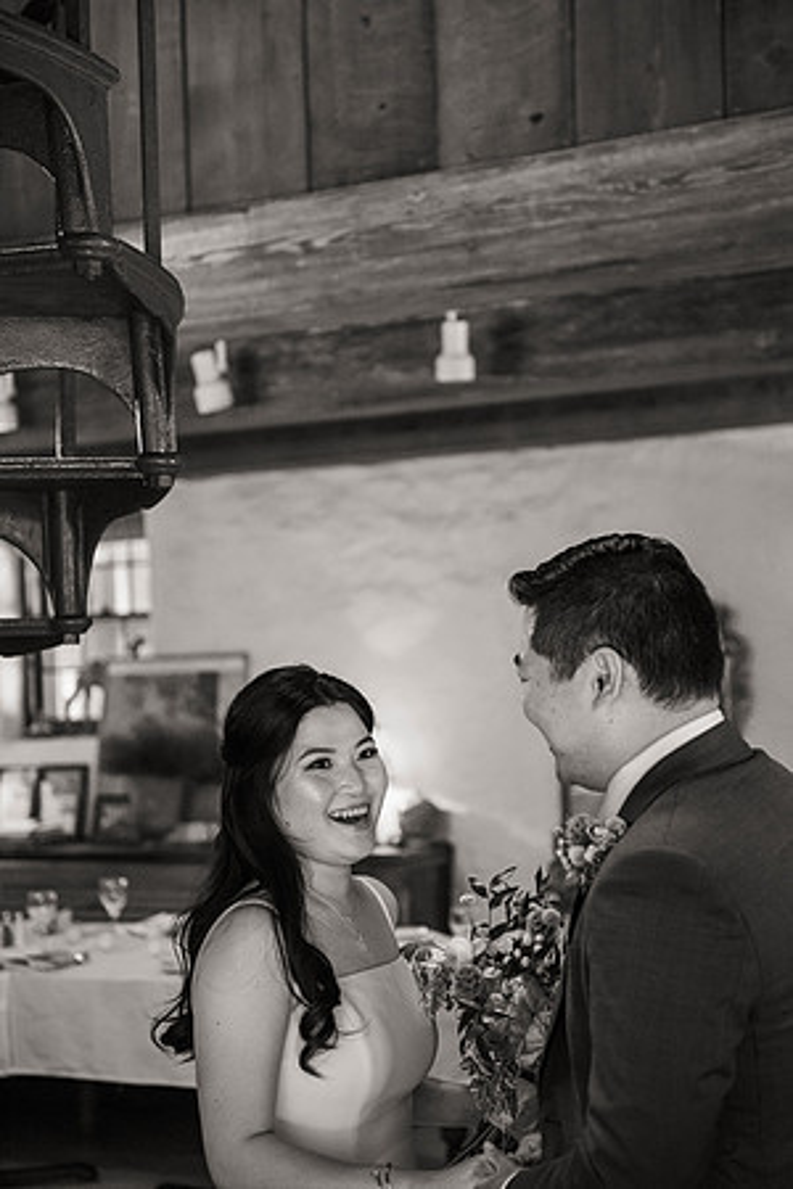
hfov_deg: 24.2
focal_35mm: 56
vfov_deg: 35.6
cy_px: 594
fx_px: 1850
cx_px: 396
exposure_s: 1/125
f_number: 2.8
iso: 2500
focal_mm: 56
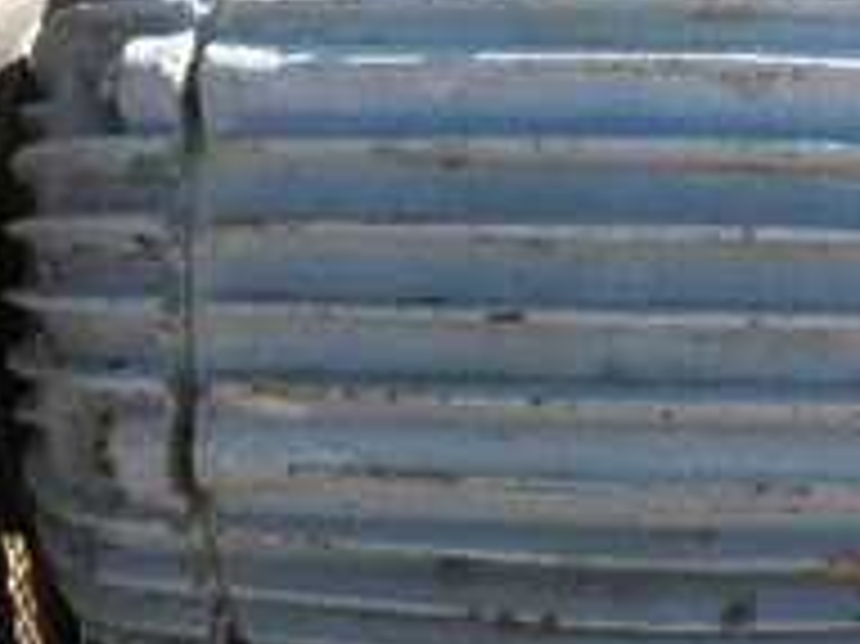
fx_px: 2284
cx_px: 684
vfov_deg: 16.0
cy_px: 288
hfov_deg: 21.1
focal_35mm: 92
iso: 64
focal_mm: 7.9
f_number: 3.4
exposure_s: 1/160
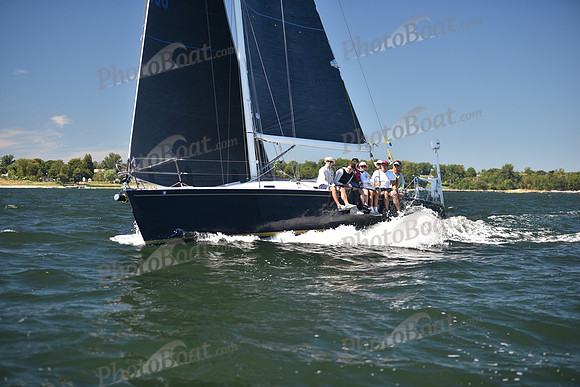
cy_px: 194
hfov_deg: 28.8
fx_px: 1128
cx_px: 290
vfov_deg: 19.5
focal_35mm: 70
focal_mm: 70
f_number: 2.8
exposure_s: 1/800
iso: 200
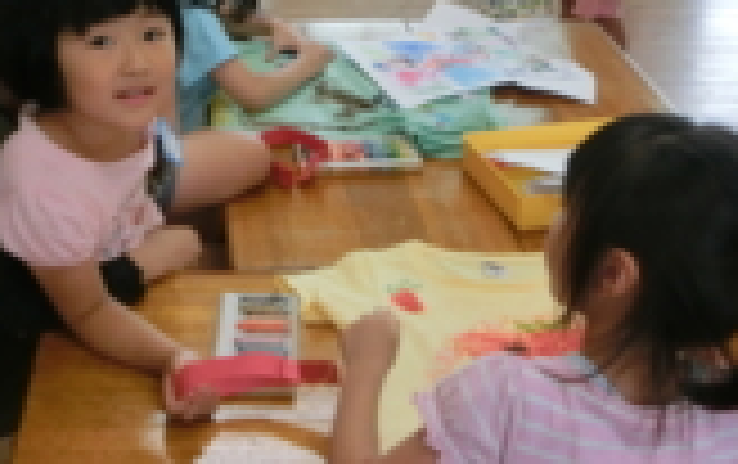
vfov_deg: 20.8
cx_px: 338
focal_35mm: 62
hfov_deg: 32.9
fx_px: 1249
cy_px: 113
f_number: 3
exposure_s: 1/125
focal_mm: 4.24
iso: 200
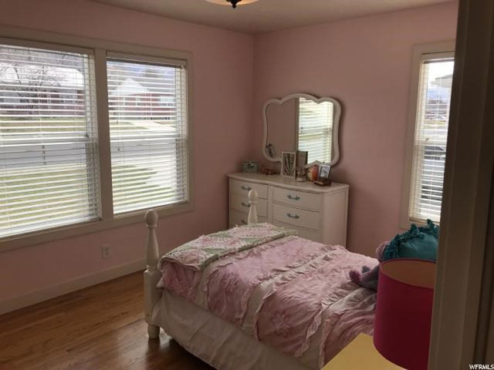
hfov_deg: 63.4
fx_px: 400
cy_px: 185
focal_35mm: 28
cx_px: 247
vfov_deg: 49.7
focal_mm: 3.99
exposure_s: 1/476
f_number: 1.8
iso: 20
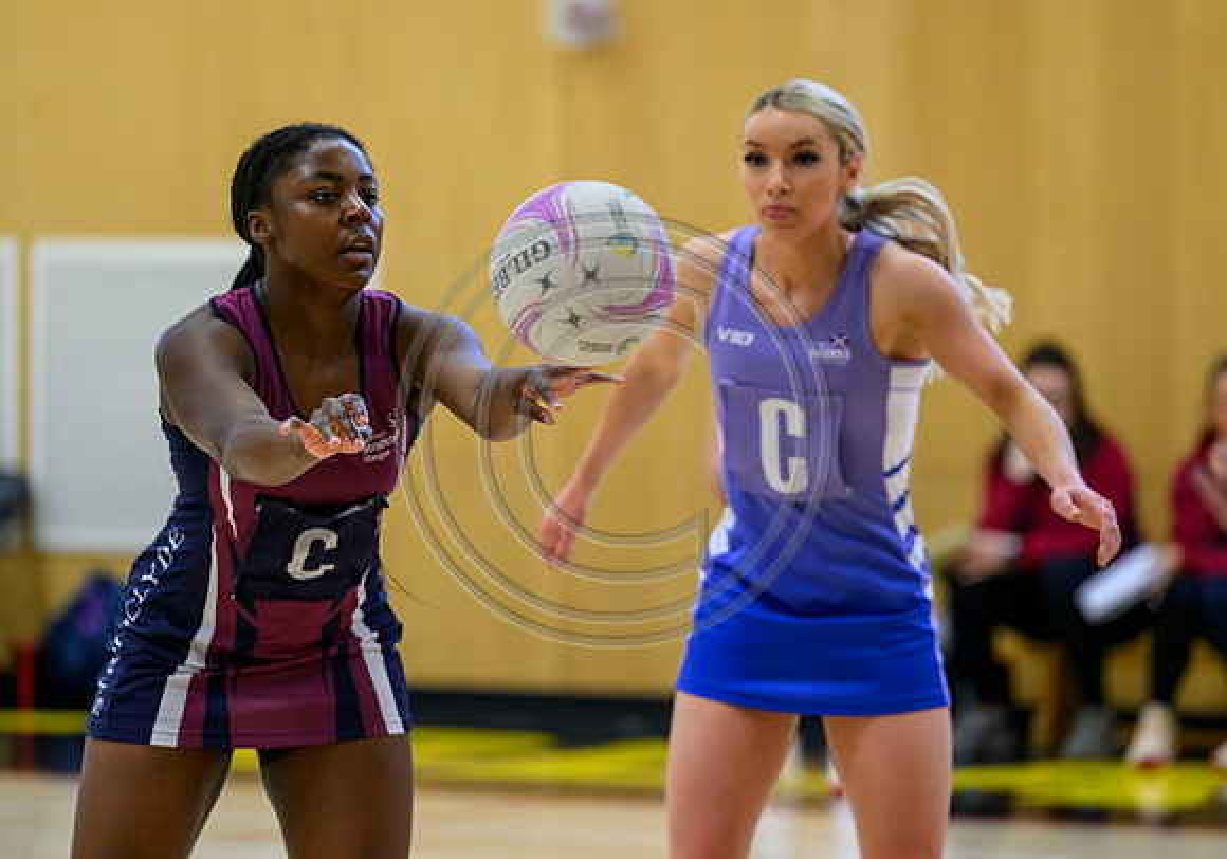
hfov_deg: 9.5
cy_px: 403
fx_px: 7403
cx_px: 603
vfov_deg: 6.6
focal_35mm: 214
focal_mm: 175
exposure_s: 1/1000
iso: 3200
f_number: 3.2
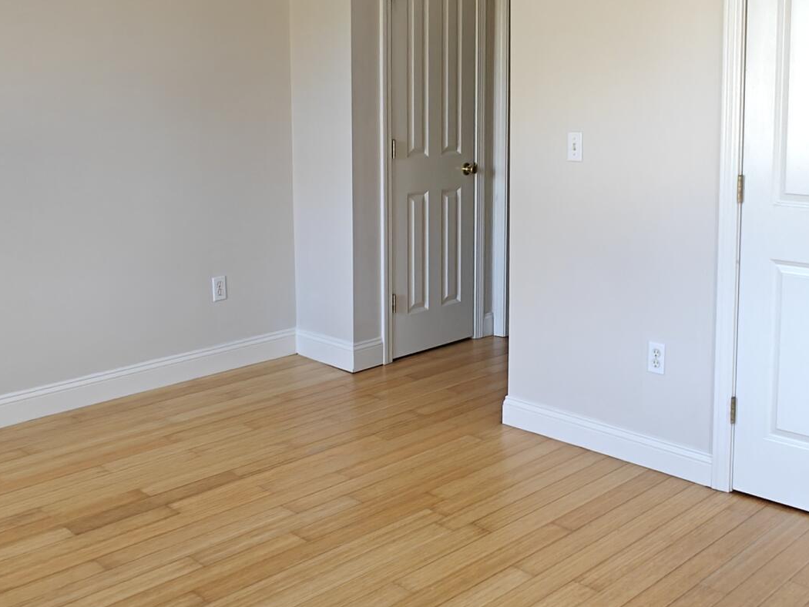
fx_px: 935
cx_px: 470
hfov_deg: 46.6
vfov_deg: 35.6
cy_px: 200
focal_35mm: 40
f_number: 2.2
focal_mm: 2.62
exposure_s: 1/60
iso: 200
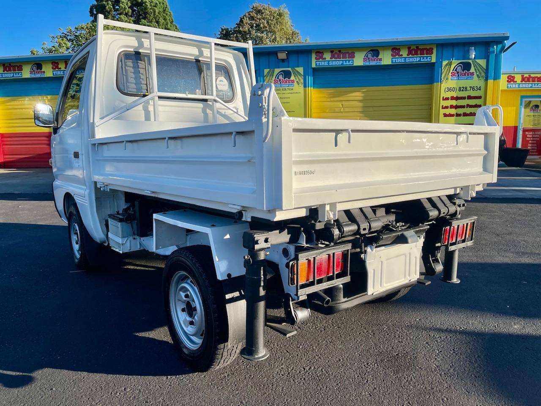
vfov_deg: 54.9
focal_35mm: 25
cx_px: 270
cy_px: 203
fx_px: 391
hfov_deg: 69.4
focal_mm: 5.1
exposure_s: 1/3344
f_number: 1.6
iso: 32
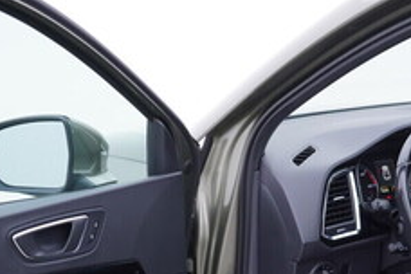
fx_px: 993
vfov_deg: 15.2
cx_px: 303
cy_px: 327
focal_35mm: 87
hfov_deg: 23.2
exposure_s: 1/40
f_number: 3.2
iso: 125
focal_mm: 24
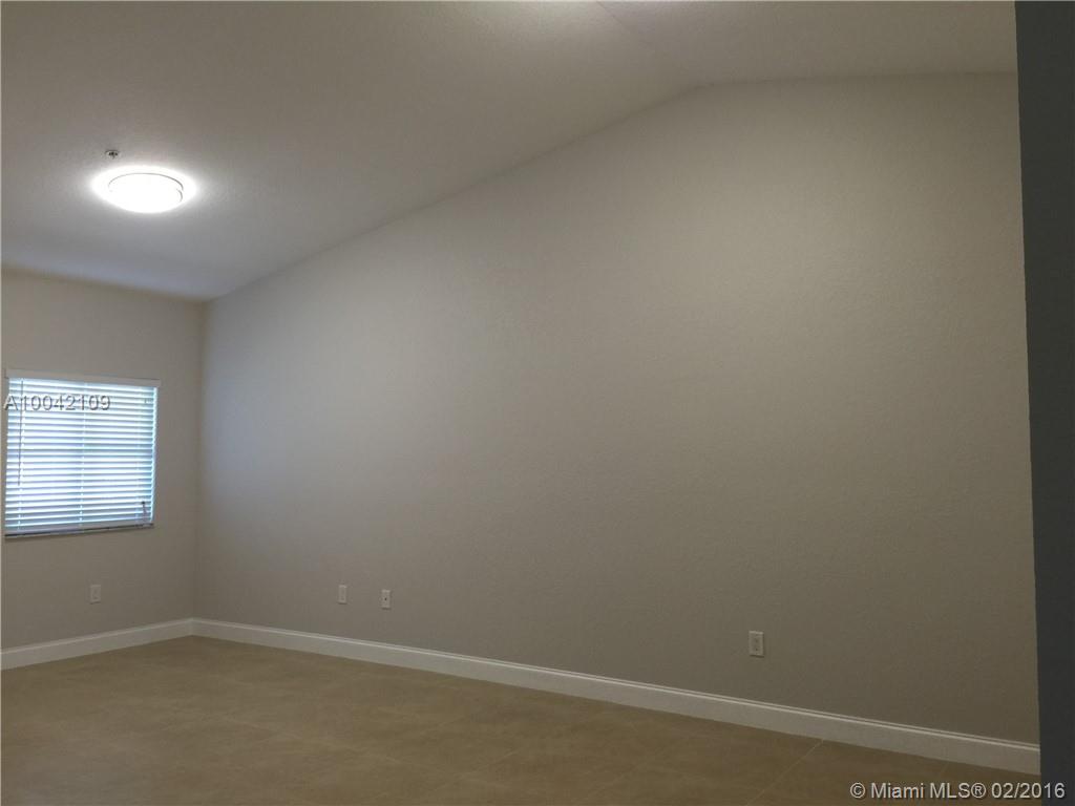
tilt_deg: +2.5
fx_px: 901
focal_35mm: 29
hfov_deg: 61.7
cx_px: 538
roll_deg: -1.9
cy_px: 403
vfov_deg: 48.2
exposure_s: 1/15
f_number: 2.2
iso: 32
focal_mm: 4.15
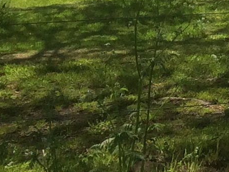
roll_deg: +1.4
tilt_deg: +2.5
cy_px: -270
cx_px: 629
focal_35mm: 209
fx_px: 1383
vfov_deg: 6.7
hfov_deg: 8.3
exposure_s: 1/1244
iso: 32
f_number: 2.2
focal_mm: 4.15
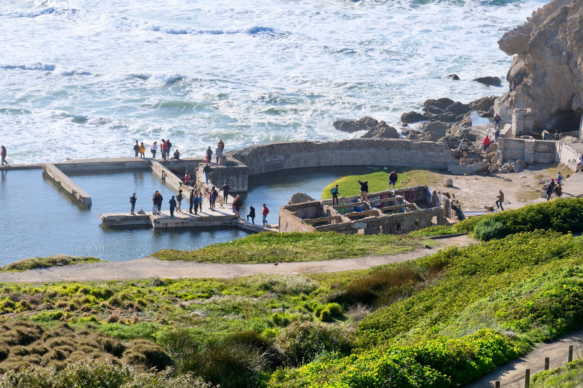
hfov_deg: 15.2
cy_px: 194
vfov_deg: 10.2
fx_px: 2186
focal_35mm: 135
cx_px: 292
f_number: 8
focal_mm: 90
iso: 400
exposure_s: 1/320
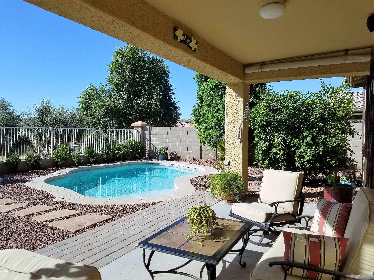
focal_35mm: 26
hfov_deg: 67.3
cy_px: 140
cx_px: 187
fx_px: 281
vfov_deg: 53.1
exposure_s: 1/2672
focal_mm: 4.2
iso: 50
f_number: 1.7
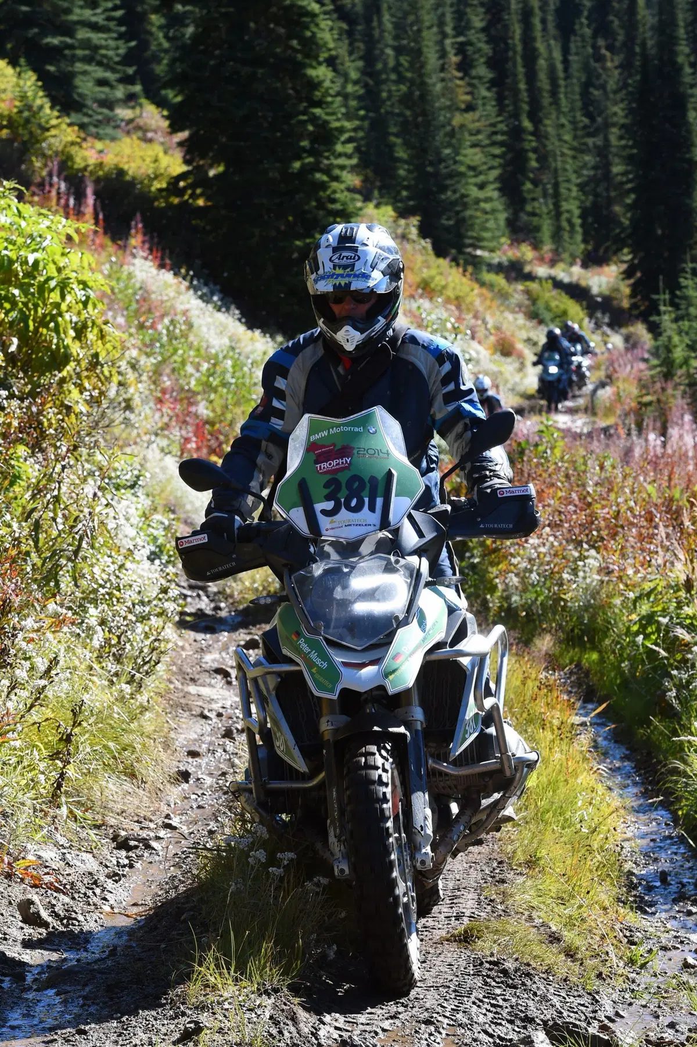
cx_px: 348
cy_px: 524
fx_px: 3489
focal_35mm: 120
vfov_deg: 17.1
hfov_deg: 11.4
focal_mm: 120
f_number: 11
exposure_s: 1/500
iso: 1000
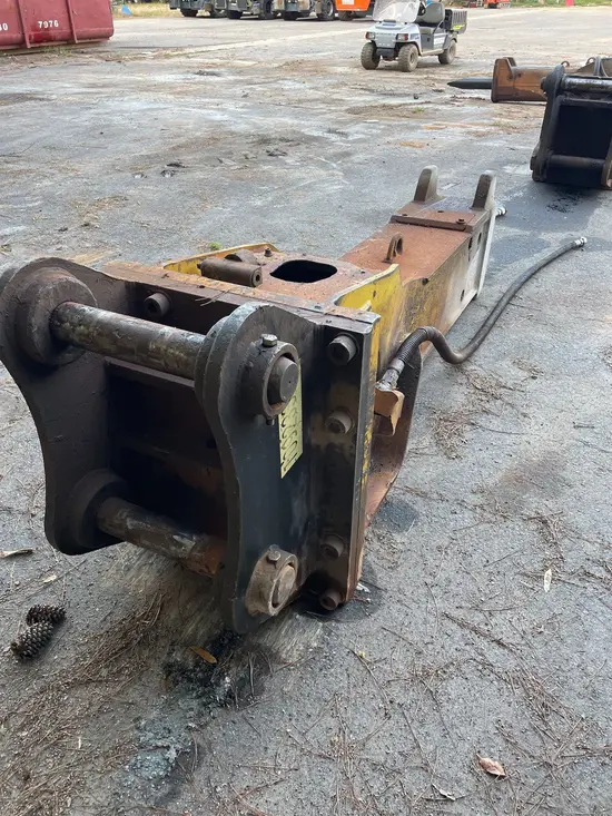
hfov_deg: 53.1
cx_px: 306
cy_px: 408
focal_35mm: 26
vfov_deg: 67.3
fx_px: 613
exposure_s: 1/121
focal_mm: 4.2
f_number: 1.6
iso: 64
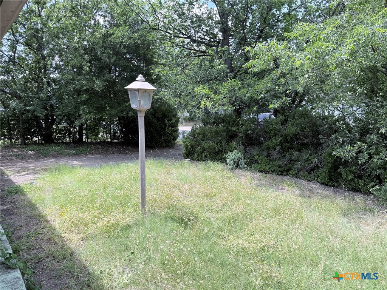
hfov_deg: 71.6
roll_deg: -0.3
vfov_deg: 56.8
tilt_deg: -7.4
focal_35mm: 24
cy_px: 145
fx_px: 268
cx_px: 194
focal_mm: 6.76
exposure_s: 1/849
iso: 80
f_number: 1.78
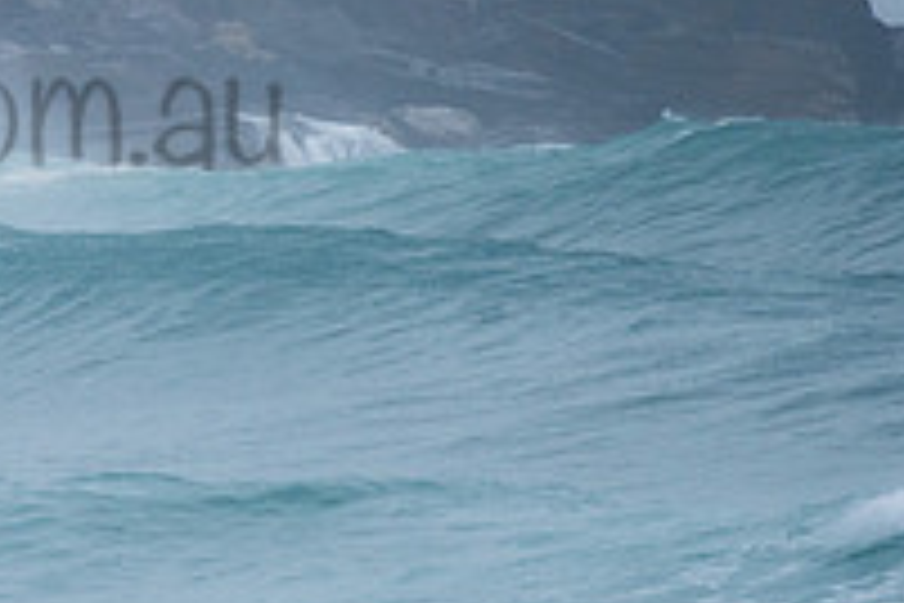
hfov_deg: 1.2
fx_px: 44393
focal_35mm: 1768
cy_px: -4
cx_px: -247
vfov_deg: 0.8
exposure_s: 1/1250
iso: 280
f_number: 5.6
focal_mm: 500
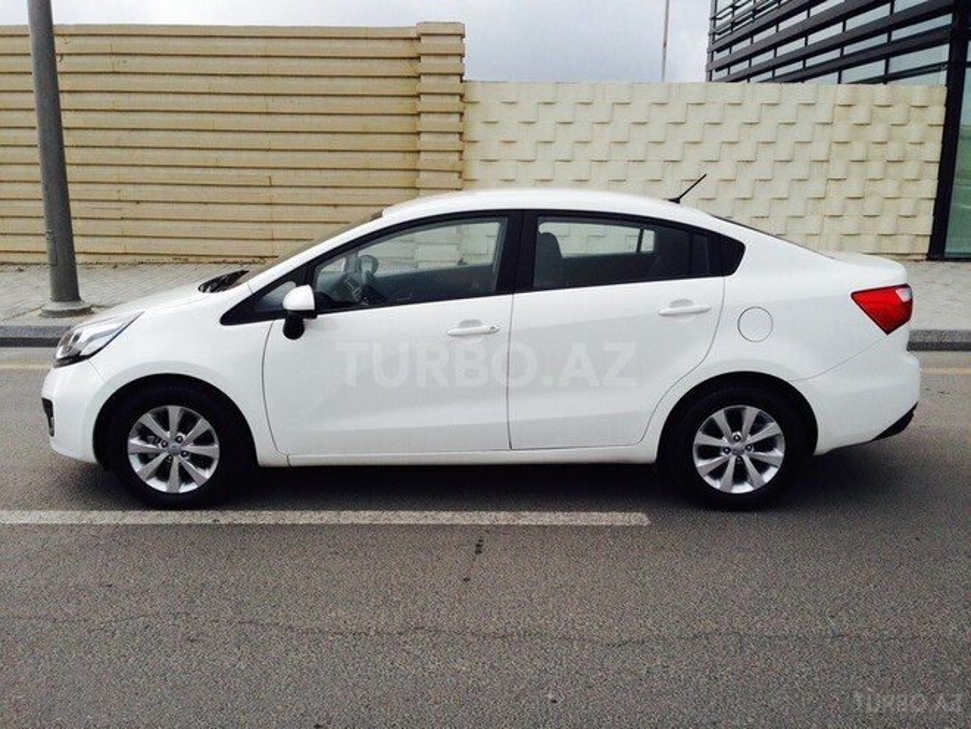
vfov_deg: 42.9
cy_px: 364
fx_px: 926
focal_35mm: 33
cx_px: 486
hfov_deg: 55.4
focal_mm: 4.12
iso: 50
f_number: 2.4
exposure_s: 1/1869
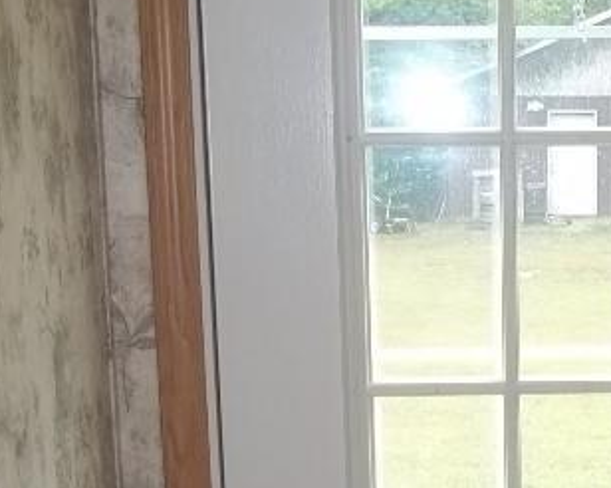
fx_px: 1879
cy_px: 635
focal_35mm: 104
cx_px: 591
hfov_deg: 18.1
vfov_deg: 14.2
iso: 64
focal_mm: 5.7
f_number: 2.9
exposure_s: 1/40
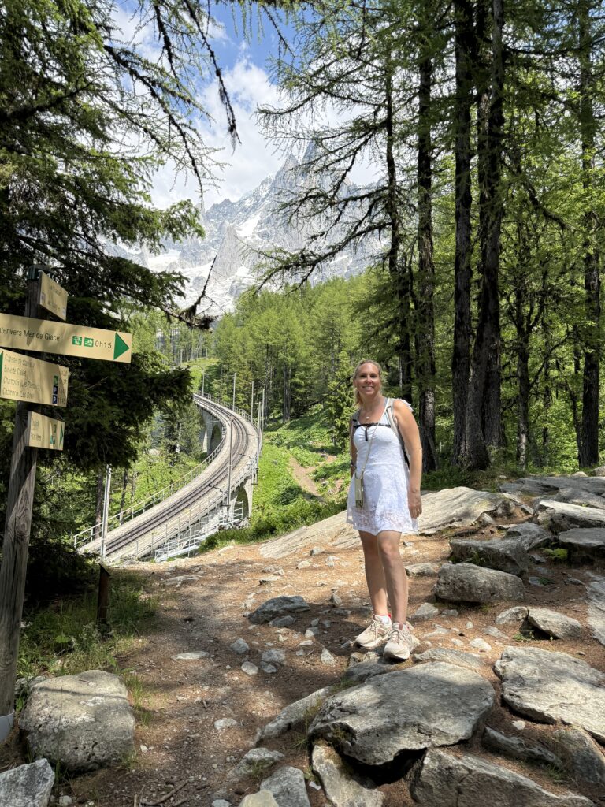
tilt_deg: +6.5
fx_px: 559
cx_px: 302
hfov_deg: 56.8
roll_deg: -1.8
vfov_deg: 71.6
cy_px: 404
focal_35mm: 24
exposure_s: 1/2907
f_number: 1.78
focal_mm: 6.76
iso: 100
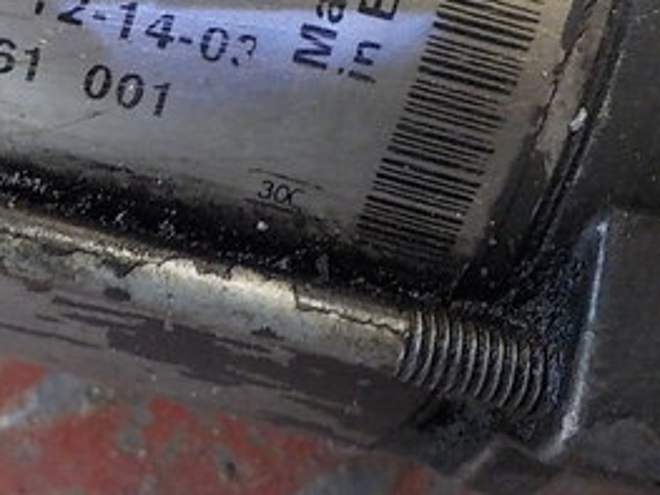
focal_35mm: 73
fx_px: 1391
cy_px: -40
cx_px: 35
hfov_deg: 25.6
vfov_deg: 19.4
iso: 400
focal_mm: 4.1
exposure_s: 1/30
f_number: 3.3
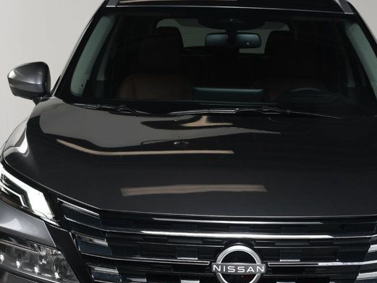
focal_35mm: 85
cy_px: 200
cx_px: 232
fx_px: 926
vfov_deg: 17.3
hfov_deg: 23.0
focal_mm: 30
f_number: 10
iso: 100
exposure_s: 1/160
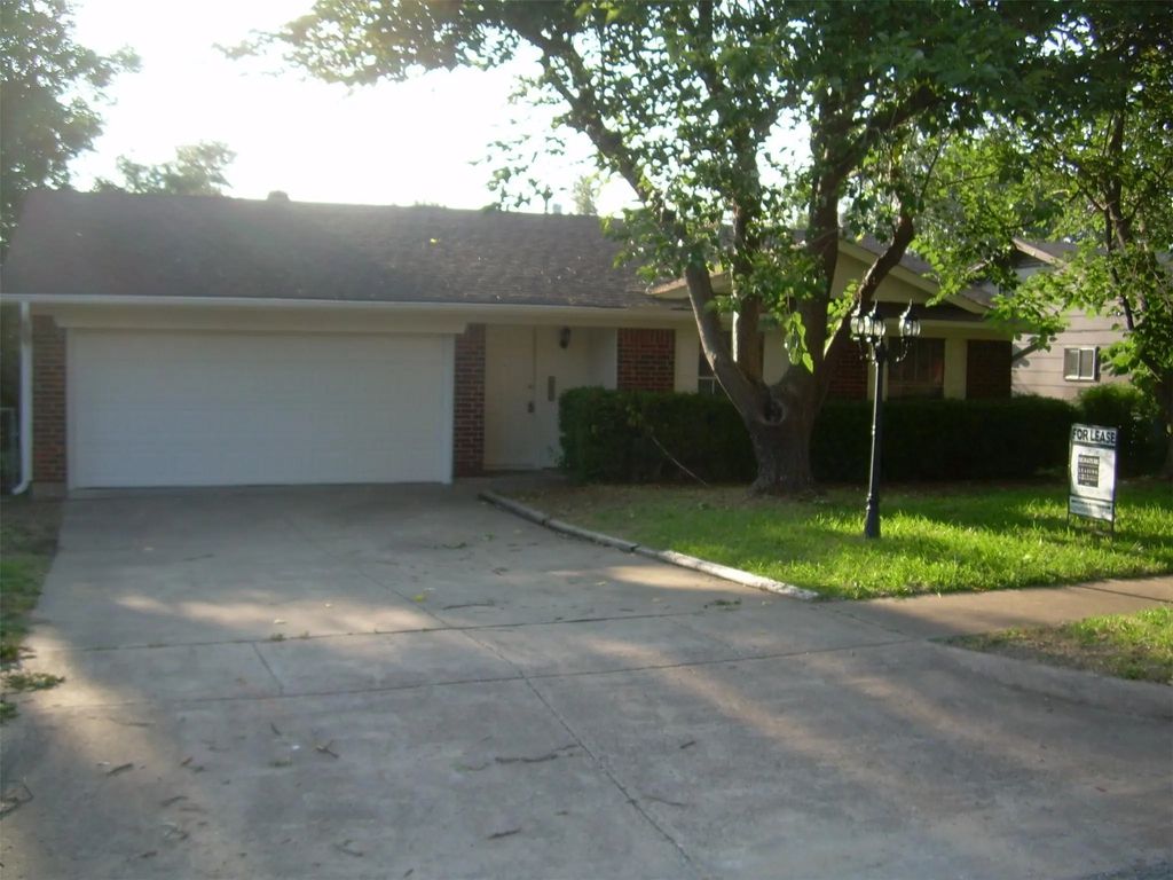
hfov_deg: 49.0
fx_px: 1288
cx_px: 586
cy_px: 440
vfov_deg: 37.7
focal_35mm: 38
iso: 50
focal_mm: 6.3
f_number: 2.8
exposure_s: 1/210
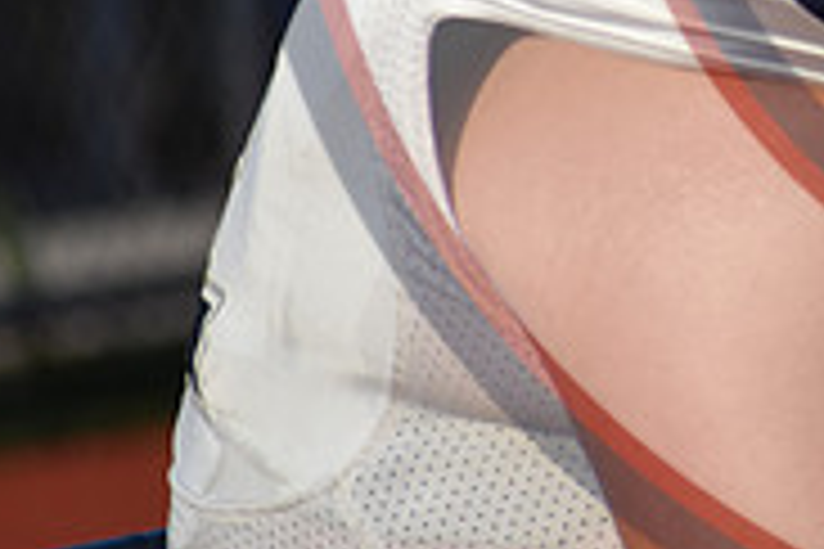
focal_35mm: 1186
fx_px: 27144
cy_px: -124
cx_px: 1234
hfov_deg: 1.7
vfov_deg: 1.2
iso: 400
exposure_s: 1/1600
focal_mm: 250
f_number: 6
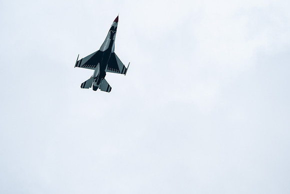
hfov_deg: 5.2
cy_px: 97
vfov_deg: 3.4
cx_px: 145
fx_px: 3223
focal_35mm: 400
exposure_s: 1/1250
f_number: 14
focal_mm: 400
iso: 640
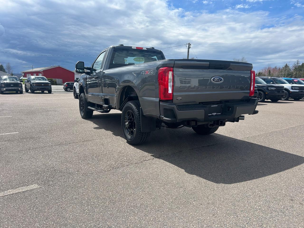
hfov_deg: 67.3
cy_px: 114
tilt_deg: -7.0
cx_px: 152
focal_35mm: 26
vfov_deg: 53.1
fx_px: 228
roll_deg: -2.9
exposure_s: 1/5076
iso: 50
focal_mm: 5.7
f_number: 1.5
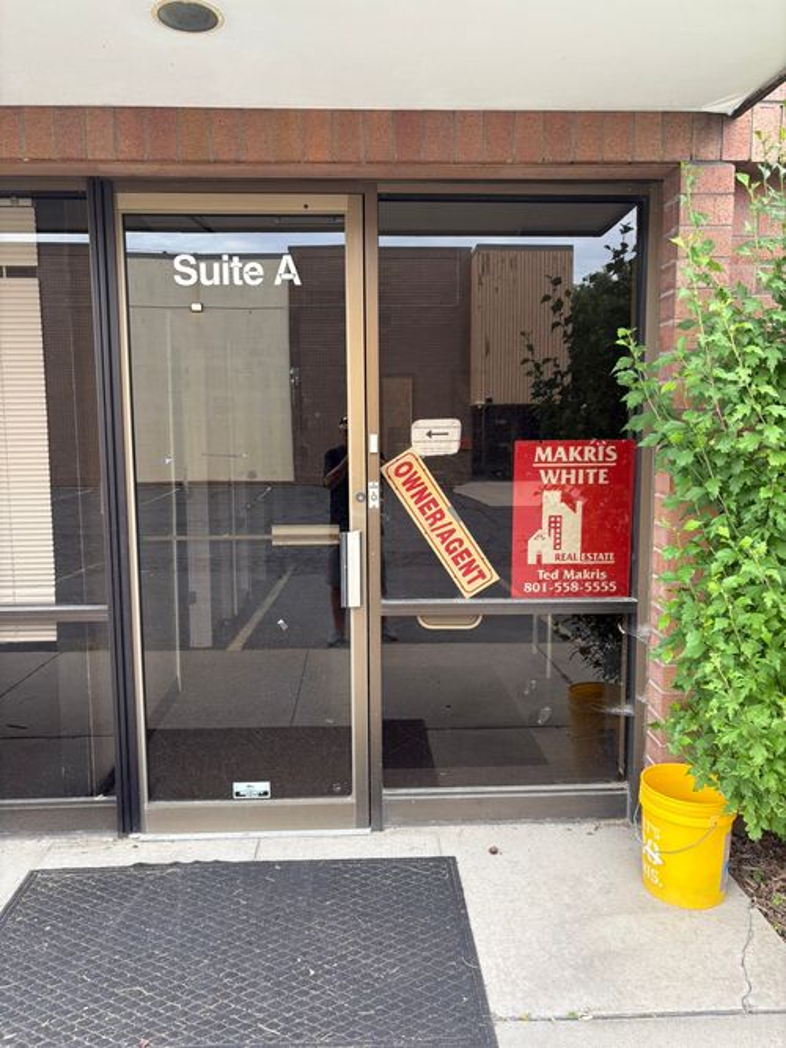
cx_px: 393
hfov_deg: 53.0
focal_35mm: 26
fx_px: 787
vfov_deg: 67.3
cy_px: 524
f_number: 1.6
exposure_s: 1/225
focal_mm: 5.96
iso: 40
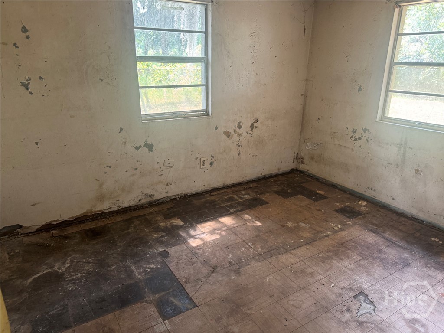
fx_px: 308
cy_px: 166
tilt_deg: -18.1
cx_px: 222
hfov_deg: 71.6
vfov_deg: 56.8
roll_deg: -0.8
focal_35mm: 24
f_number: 1.78
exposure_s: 1/66
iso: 200
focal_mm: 6.76
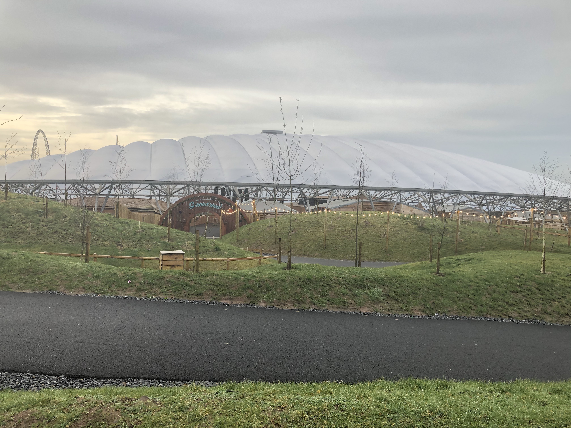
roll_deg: -1.1
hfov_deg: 63.4
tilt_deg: -4.3
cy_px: 214
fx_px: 462
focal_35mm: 28
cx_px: 286
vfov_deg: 49.7
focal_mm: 3.99
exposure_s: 1/100
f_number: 1.8
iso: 32
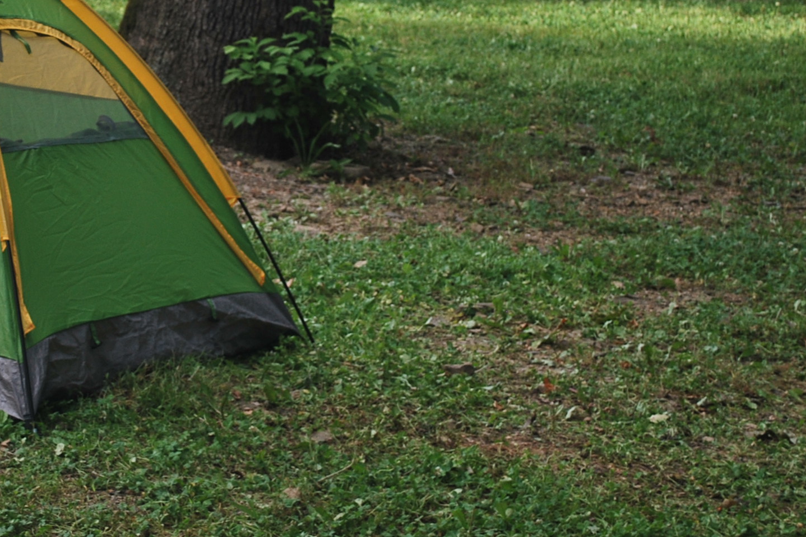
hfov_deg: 18.5
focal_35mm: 109
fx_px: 2440
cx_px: 98
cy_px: 114
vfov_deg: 12.5
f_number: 5.3
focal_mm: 36
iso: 200
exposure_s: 1/60
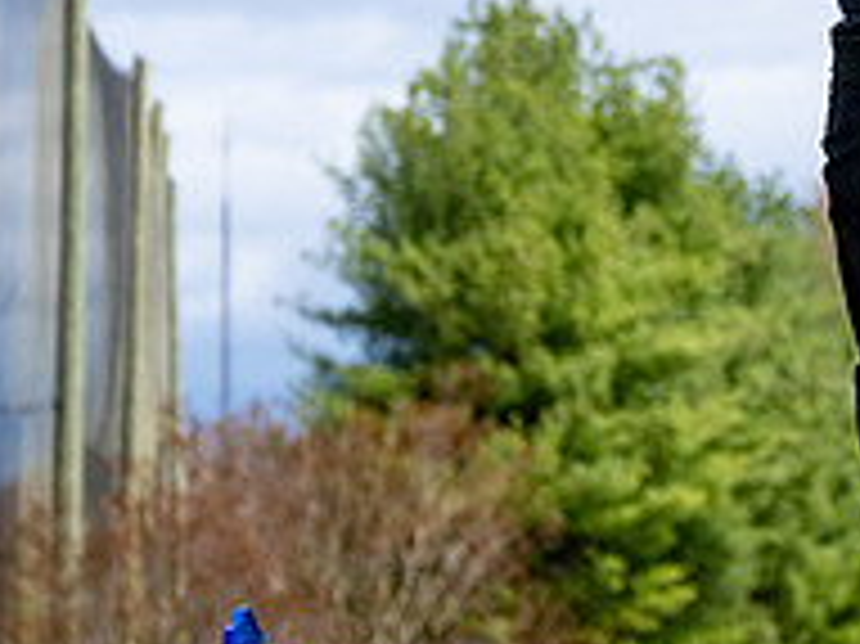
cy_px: 152
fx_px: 6133
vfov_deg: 6.0
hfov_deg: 7.9
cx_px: 1096
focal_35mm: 247
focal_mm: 57
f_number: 2.8
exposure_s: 1/5000
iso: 360
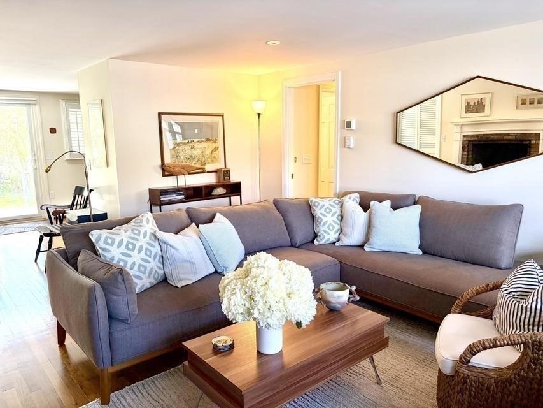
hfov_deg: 67.3
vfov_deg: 53.1
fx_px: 408
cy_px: 204
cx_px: 272
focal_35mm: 26
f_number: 1.6
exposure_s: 1/60
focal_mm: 5.96
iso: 160
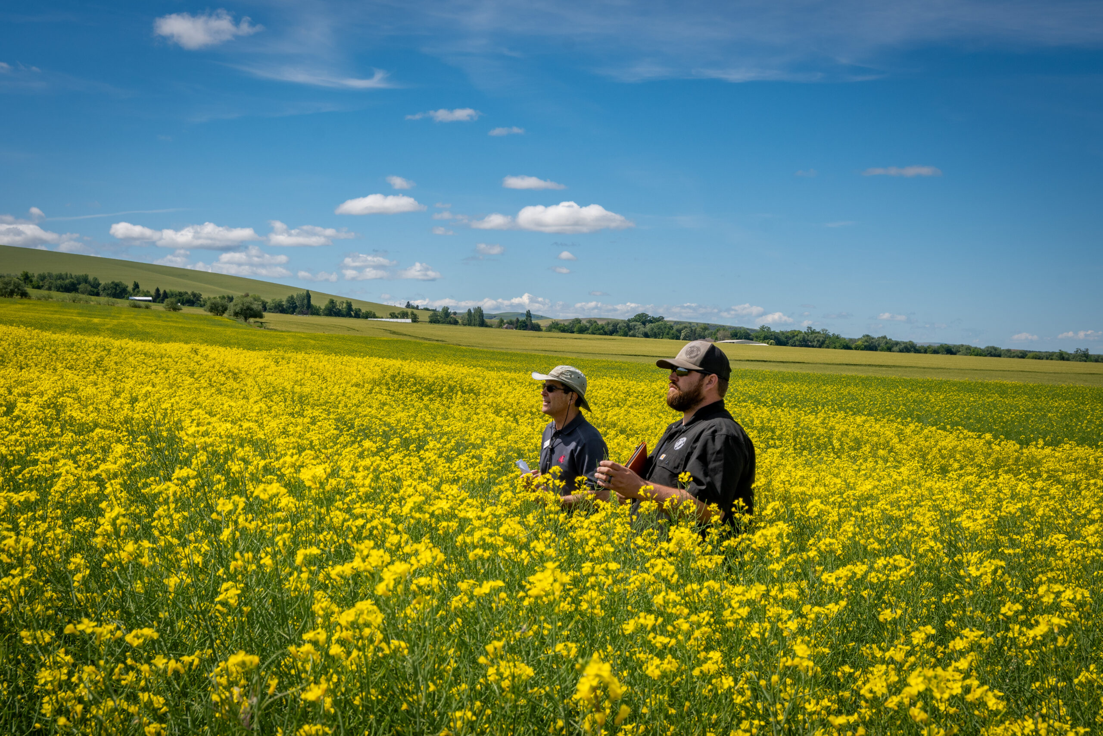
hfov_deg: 40.0
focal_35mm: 50
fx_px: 1517
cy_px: 368
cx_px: 552
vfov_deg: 27.3
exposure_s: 1/320
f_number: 9
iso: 100
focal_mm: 33
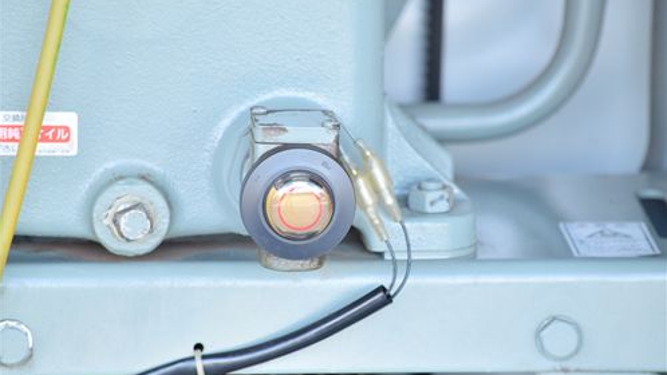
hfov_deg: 4.6
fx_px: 8382
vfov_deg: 2.6
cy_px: 212
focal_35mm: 474
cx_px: 334
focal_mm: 300
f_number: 6.3
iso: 1250
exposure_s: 1/200
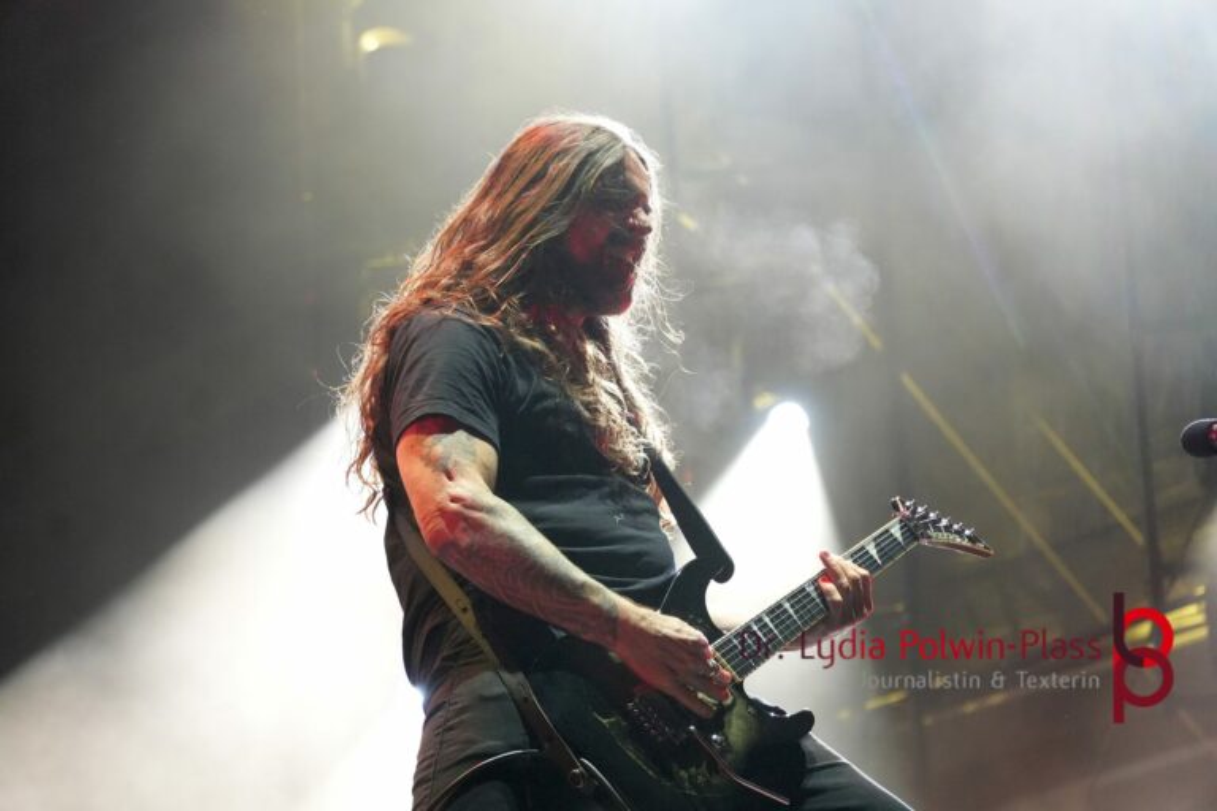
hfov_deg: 12.2
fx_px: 5679
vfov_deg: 8.2
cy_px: 406
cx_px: 608
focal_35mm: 168
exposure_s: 1/200
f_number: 5.6
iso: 3200
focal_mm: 112
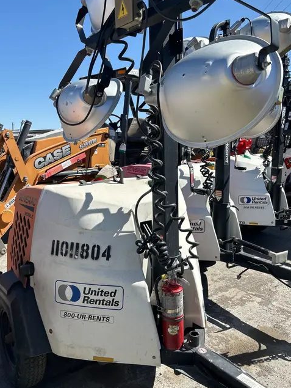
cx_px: 138
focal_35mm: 30
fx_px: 336
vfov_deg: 59.9
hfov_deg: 46.8
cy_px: 185
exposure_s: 1/3831
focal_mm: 5.7
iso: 50
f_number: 1.5
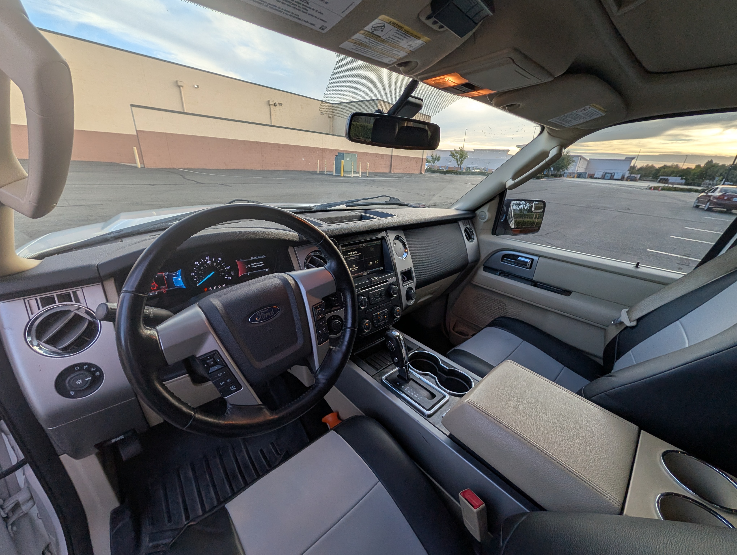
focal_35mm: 12
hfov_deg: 110.5
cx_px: 368
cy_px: 278
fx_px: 256
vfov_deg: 94.6
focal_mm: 2.02
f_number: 1.7
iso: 49
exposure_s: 1/268
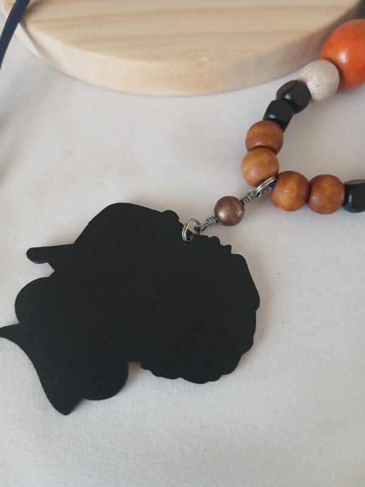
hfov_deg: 51.4
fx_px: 380
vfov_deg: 65.3
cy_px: 244
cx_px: 182
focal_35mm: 27
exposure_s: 1/25
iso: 250
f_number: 1.8
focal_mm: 3.98
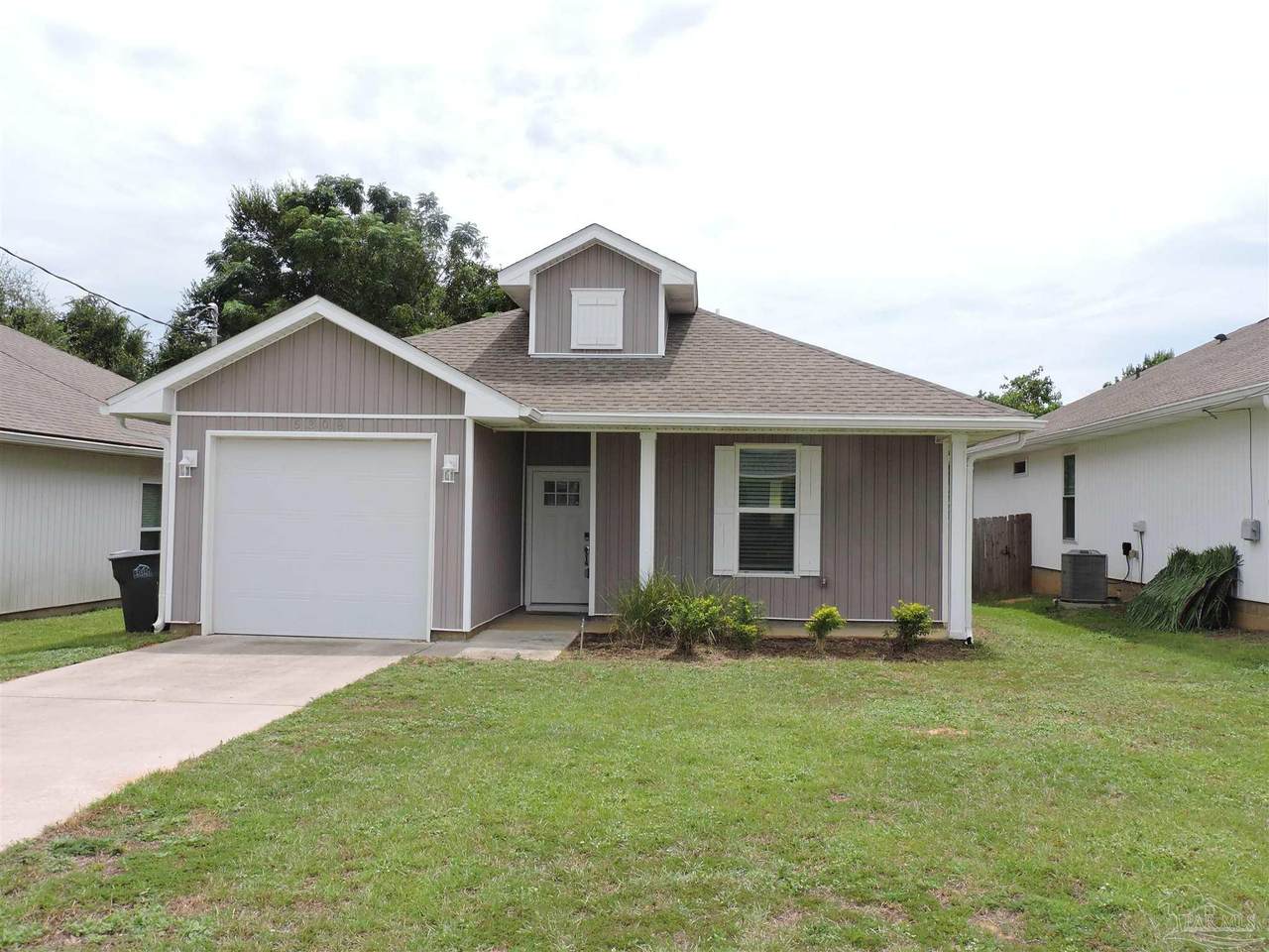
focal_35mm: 30
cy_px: 476
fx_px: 1100
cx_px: 634
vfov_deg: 46.8
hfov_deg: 60.0
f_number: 3.5
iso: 200
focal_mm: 5.4
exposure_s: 1/2000
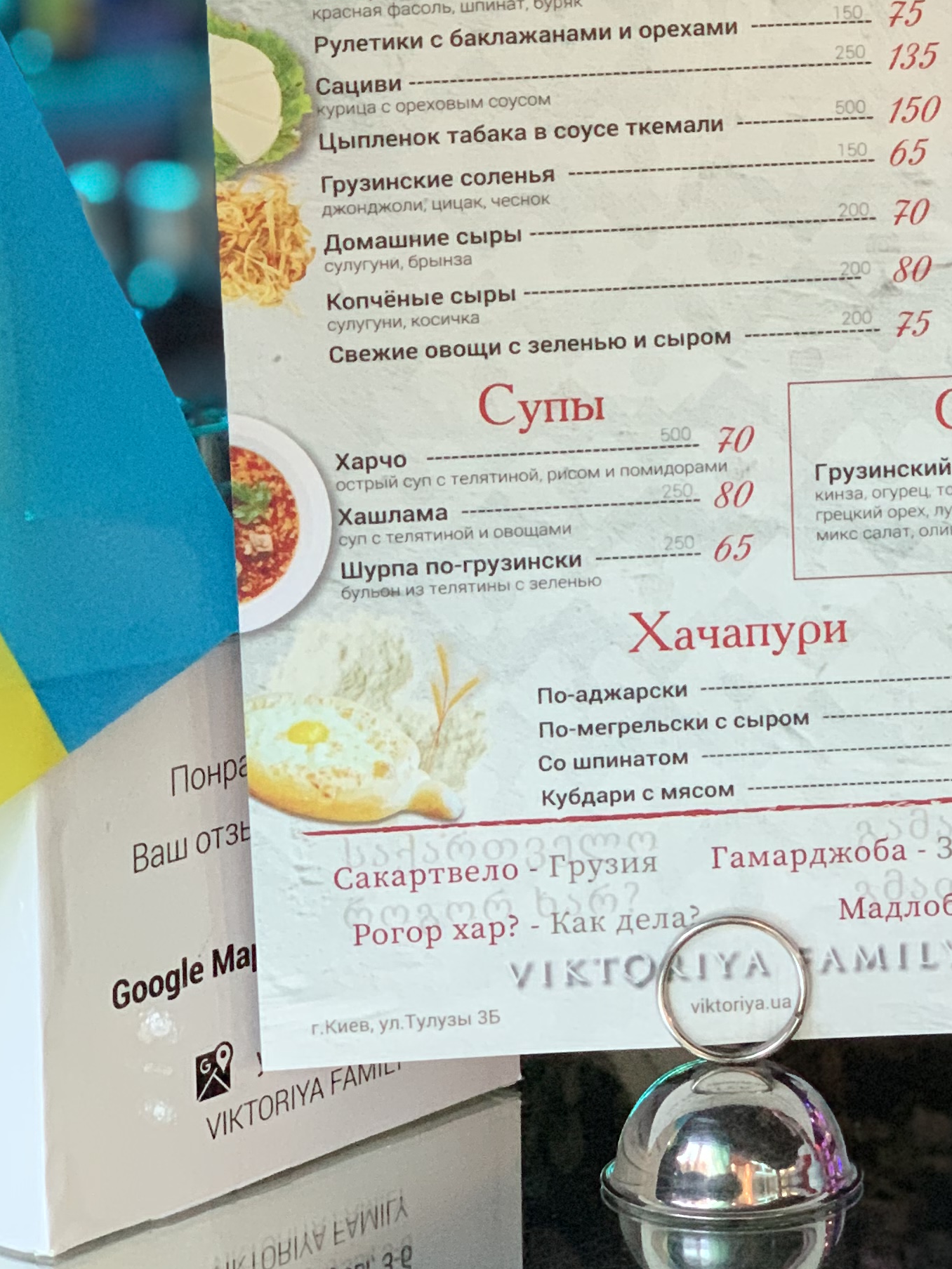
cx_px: 746
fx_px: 4252
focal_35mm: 116
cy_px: 232
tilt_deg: -5.2
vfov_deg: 16.8
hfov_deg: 12.7
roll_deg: +0.3
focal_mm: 6
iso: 400
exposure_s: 1/53
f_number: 2.4
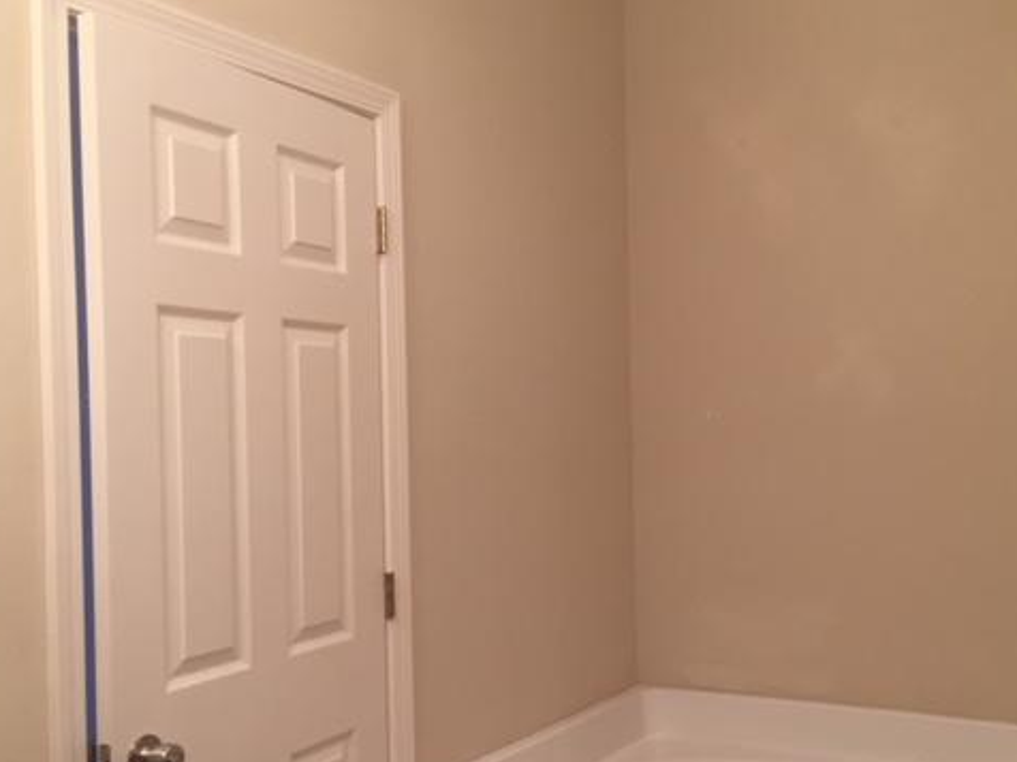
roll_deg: +1.3
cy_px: 442
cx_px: 553
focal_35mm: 39
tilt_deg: -1.3
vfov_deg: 36.7
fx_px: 1146
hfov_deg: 47.8
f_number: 2.2
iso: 40
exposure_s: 1/30
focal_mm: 4.15
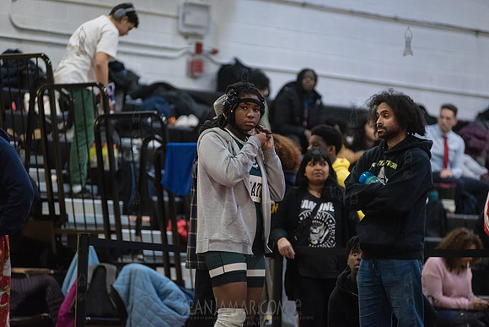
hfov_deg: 11.1
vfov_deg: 7.4
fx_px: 2513
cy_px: 164
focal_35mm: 185
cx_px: 244
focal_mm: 185
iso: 8000
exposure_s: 1/500
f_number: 3.5
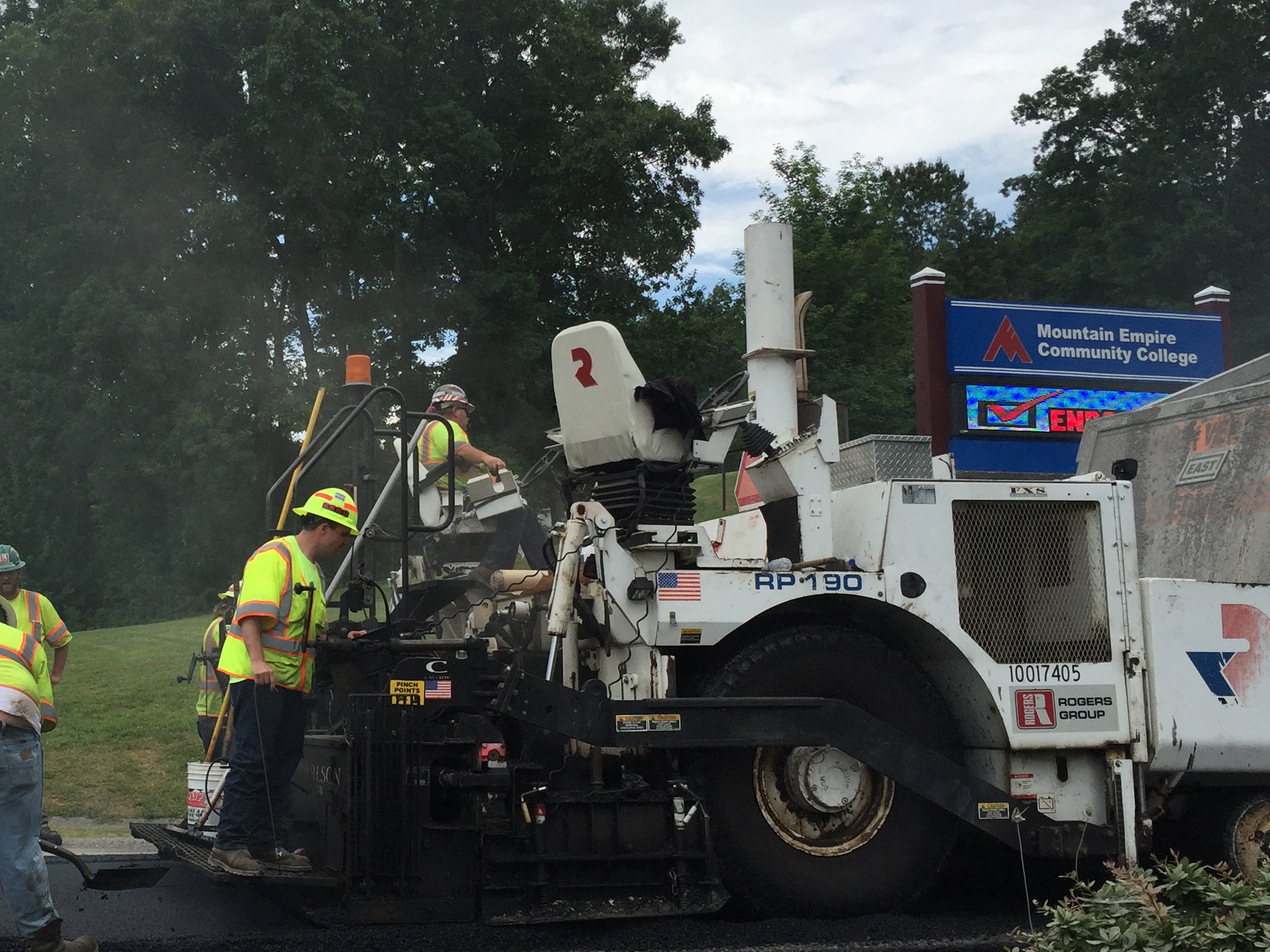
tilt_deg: +2.5
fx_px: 1687
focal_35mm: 46
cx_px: 326
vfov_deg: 31.5
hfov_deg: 40.2
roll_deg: -0.7
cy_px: 507
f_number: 2.2
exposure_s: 1/2083
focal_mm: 4.15
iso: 32
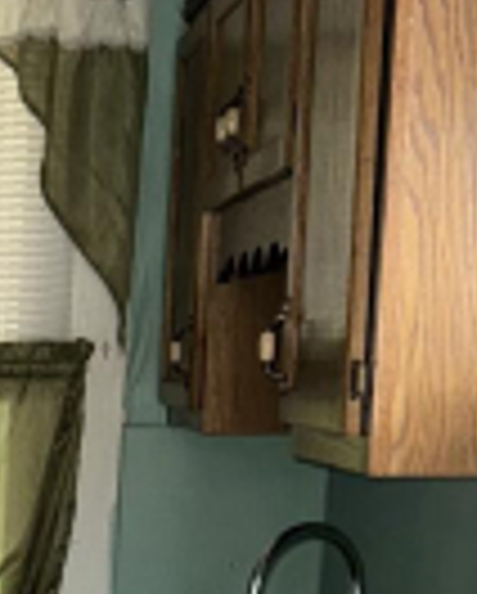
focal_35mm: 118
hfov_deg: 12.2
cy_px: 623
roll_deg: -0.8
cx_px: -346
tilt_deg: -7.7
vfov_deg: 15.9
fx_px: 2078
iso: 125
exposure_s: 1/17
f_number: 1.78
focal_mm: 6.76
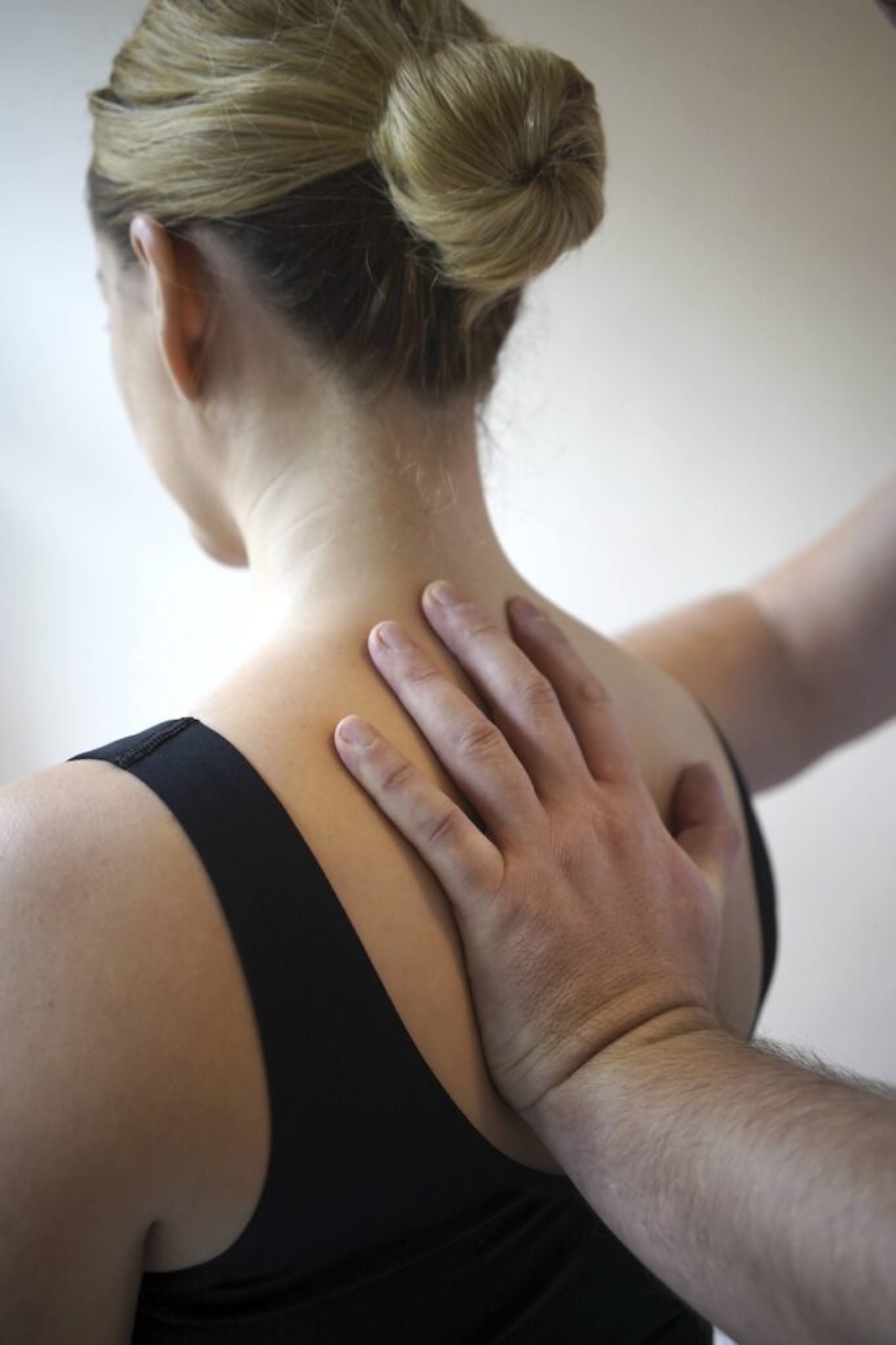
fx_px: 1307
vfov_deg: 54.4
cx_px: 448
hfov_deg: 37.8
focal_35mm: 35
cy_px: 672
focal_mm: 35
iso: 1600
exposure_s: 1/160
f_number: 3.2
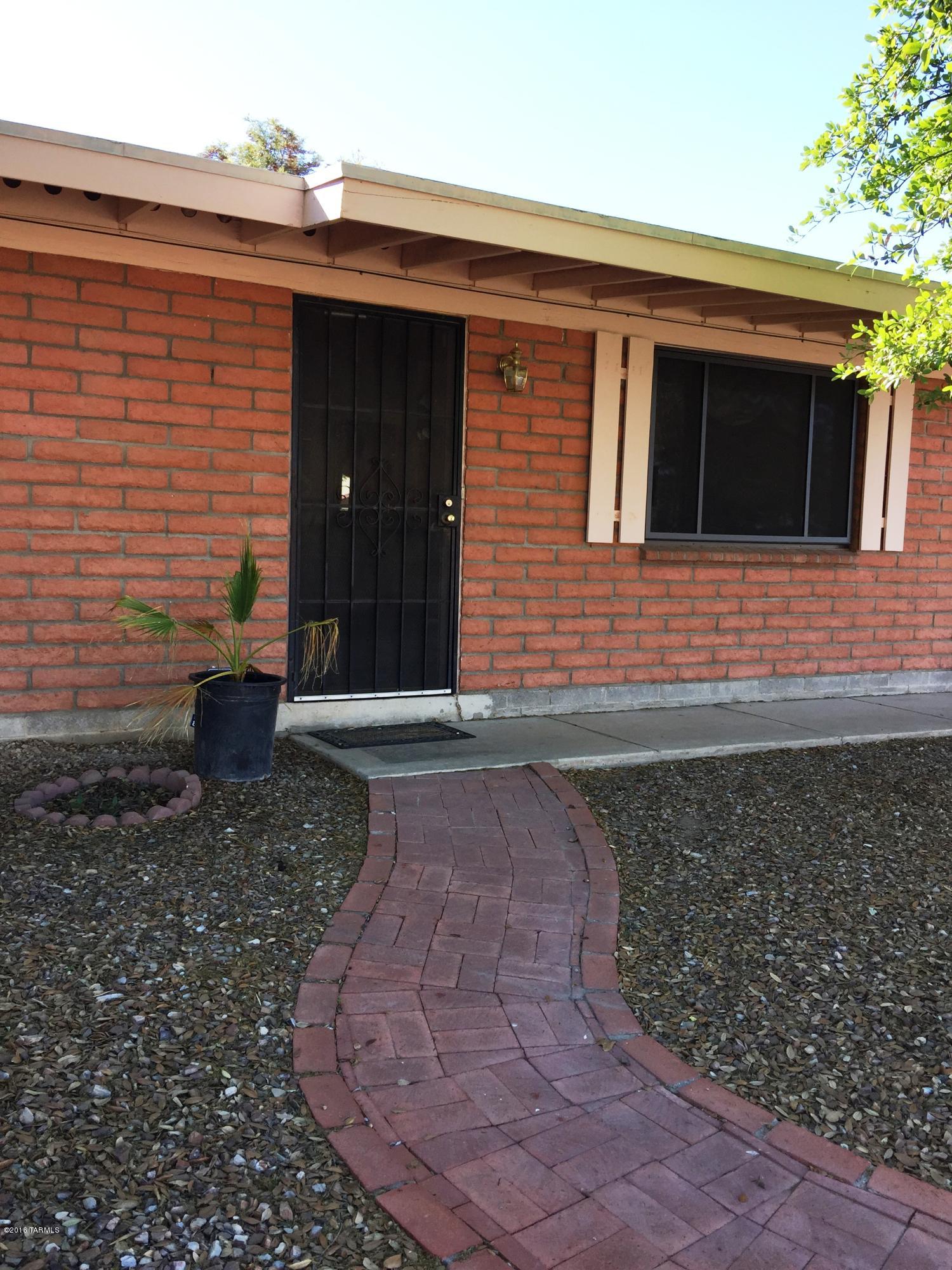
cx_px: 476
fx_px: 1063
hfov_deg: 48.2
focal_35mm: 29
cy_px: 635
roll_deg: -2.1
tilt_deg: -4.6
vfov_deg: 61.7
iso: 32
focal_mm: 4.15
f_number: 2.2
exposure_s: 1/373
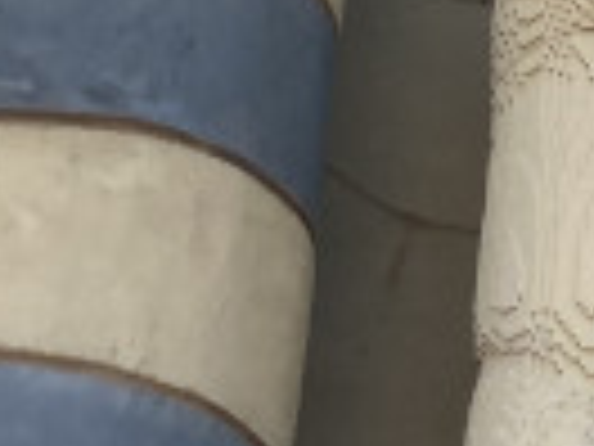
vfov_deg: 5.9
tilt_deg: +48.6
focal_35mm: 217
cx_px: 1017
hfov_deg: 8.8
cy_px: -1248
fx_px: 3724
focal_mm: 3.99
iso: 20
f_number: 1.8
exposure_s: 1/481
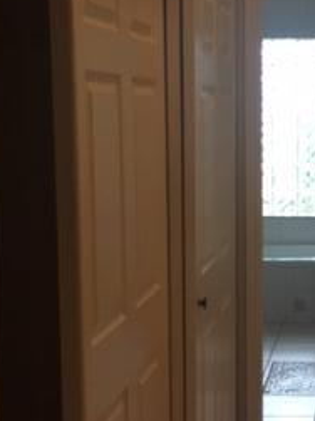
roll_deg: -2.2
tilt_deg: -3.3
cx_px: 325
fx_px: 899
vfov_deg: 26.3
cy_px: 243
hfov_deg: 19.2
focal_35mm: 74
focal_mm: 4.15
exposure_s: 1/30
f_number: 2.2
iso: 64
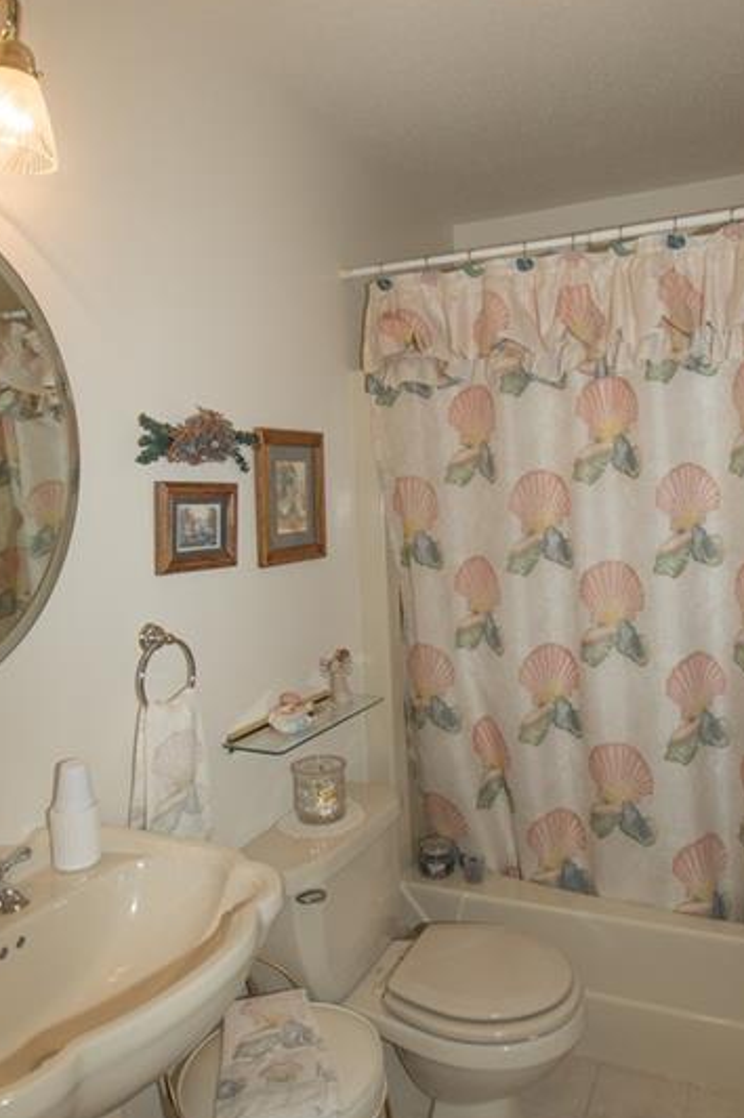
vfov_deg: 69.3
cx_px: 437
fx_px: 807
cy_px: 511
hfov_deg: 49.3
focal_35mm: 26
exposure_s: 1/125
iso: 200
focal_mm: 12
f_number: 4.5
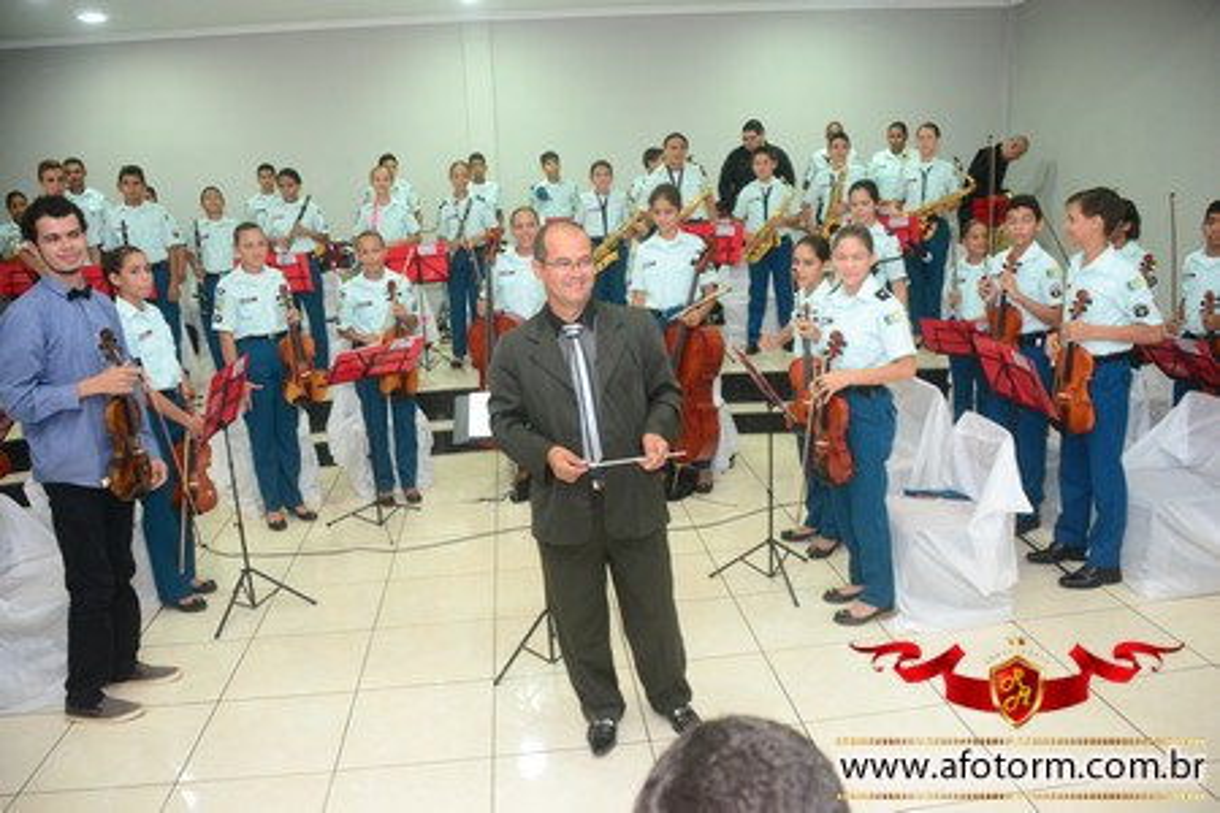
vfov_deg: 43.6
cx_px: 610
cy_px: 406
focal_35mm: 30
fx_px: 1017
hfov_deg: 61.9
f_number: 3.5
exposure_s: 1/60
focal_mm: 20
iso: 1600
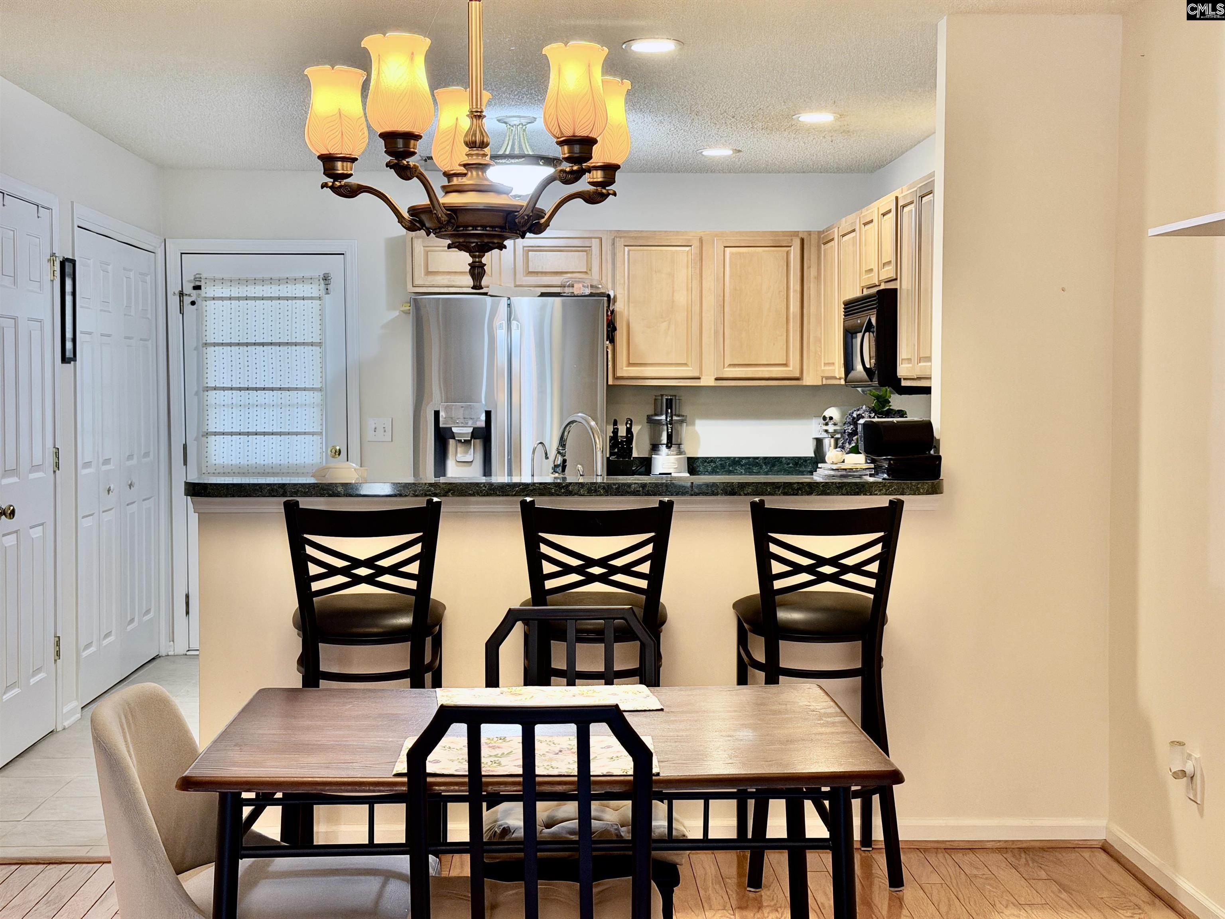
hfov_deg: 39.7
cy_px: 460
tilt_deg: -2.4
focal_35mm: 48
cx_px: 612
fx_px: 1699
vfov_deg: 30.3
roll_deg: +0.8
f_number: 1.78
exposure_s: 1/60
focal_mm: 6.76
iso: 200
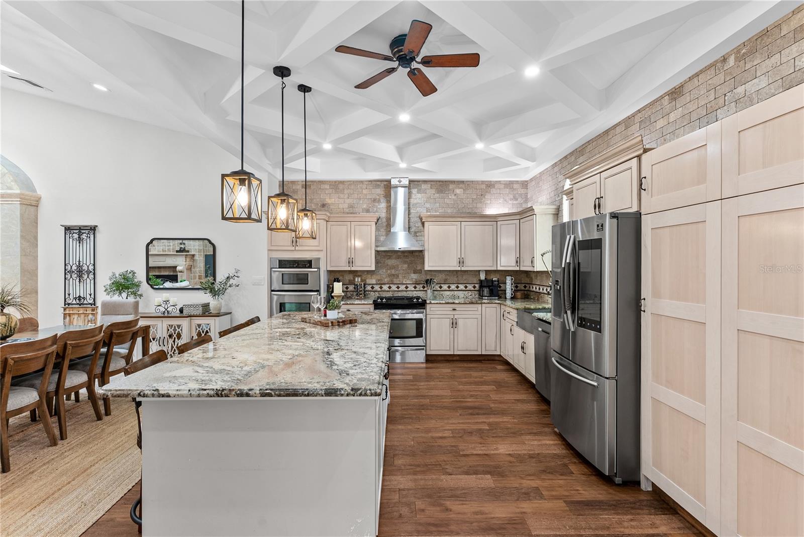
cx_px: 402
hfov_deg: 93.3
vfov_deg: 70.5
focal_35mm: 17
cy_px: 268
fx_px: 380
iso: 400
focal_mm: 17
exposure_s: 1/2
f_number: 8
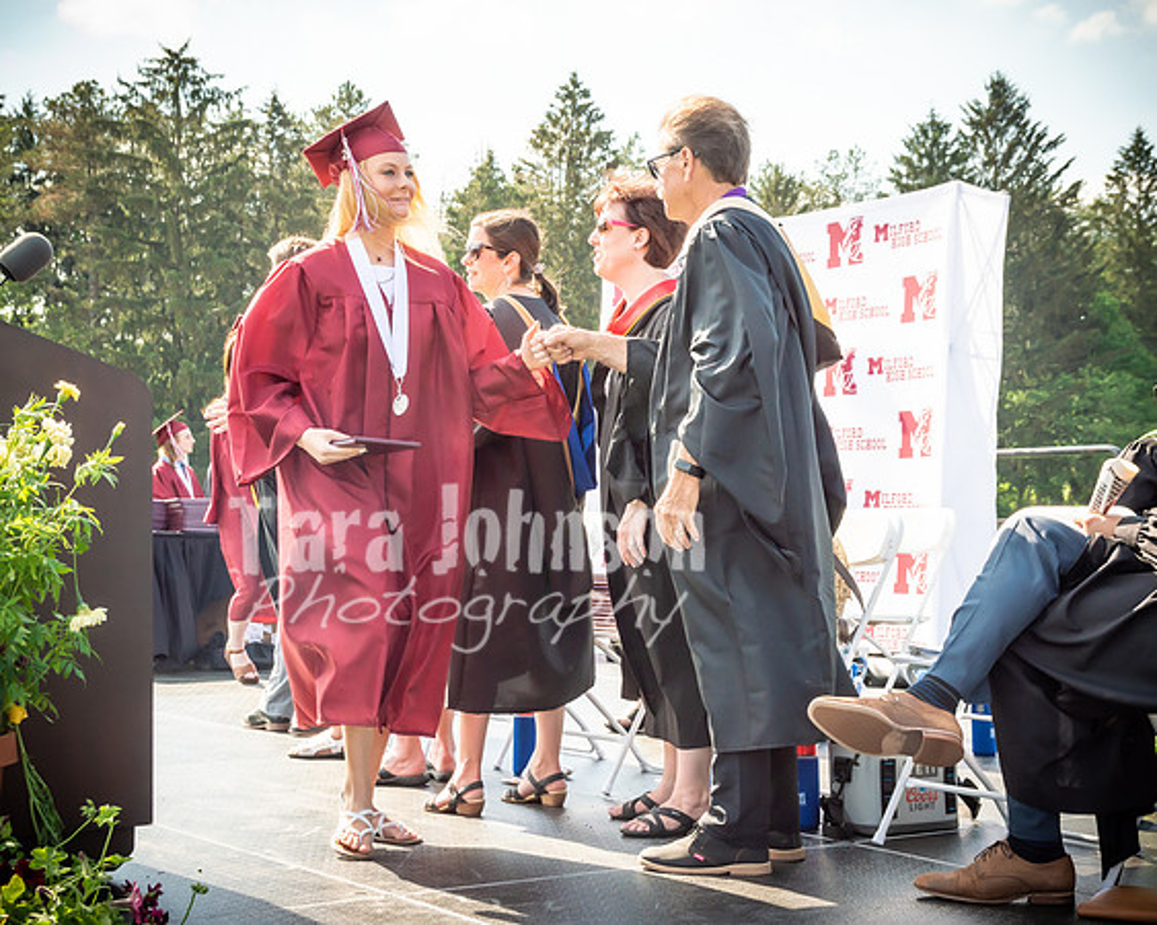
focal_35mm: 61
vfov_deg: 25.0
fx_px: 2085
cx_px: 578
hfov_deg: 31.0
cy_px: 462
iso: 200
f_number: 7.1
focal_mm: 36
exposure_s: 1/500
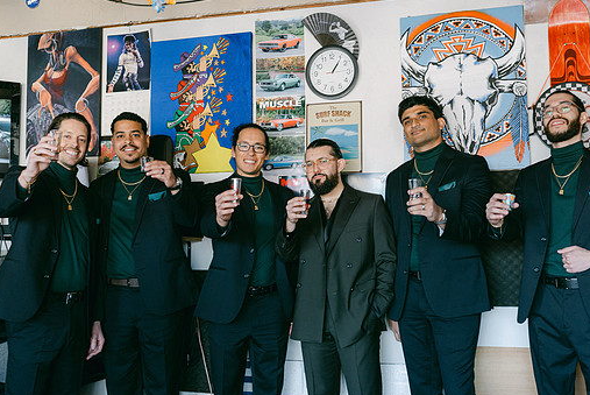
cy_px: 207
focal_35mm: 40
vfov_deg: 33.5
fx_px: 656
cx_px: 315
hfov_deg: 48.4
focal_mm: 35
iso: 400
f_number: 4
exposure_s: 1/60
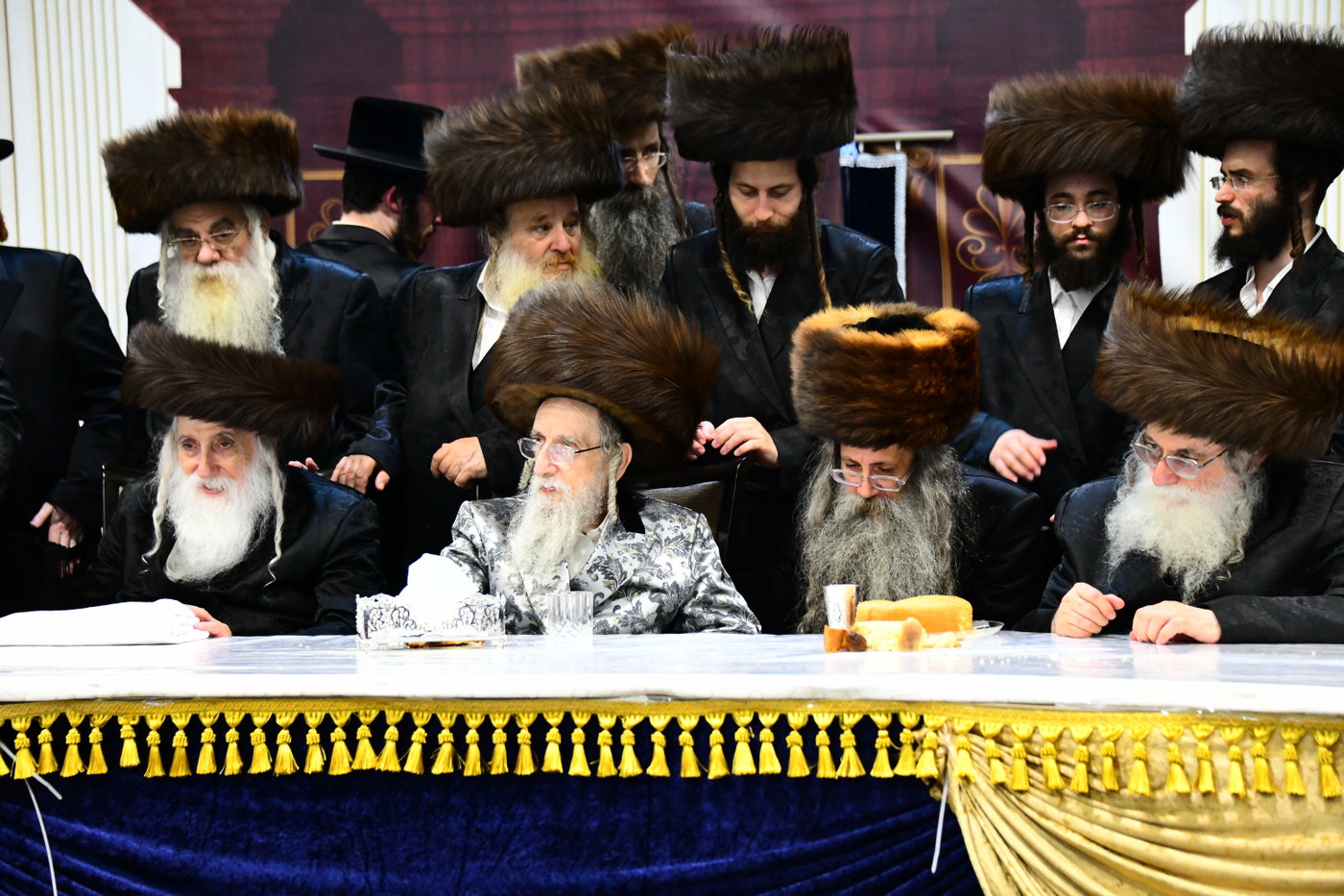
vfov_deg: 15.2
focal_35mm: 90
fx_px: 3359
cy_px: 448
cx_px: 672
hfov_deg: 22.6
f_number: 5.6
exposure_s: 1/125
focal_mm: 90
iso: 3200
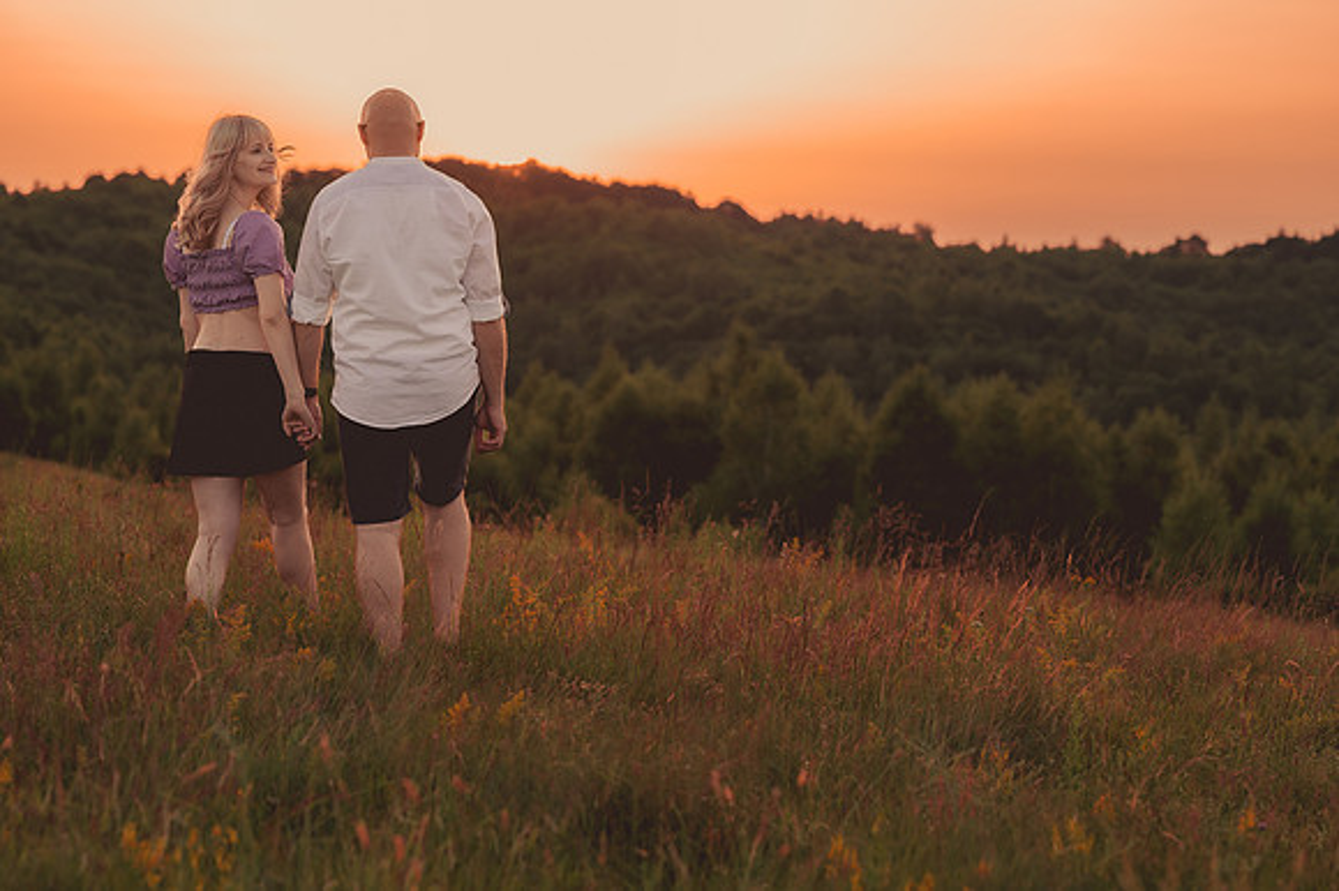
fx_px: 3295
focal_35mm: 89
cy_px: 465
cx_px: 670
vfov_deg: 15.4
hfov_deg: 23.0
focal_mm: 85
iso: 400
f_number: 4
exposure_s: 1/500
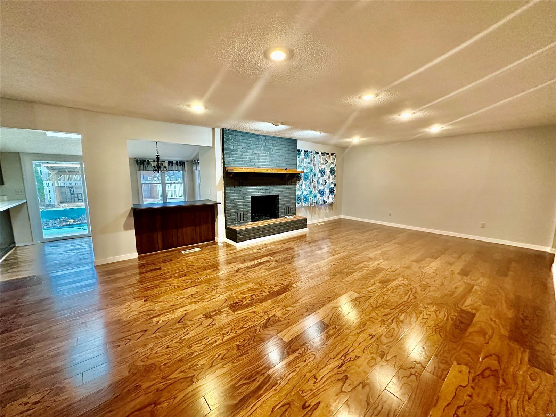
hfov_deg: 102.1
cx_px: 278
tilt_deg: -8.2
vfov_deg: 85.7
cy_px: 208
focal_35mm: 14
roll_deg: -0.3
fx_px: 225
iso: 640
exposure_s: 1/60
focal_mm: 2.22
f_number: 2.2
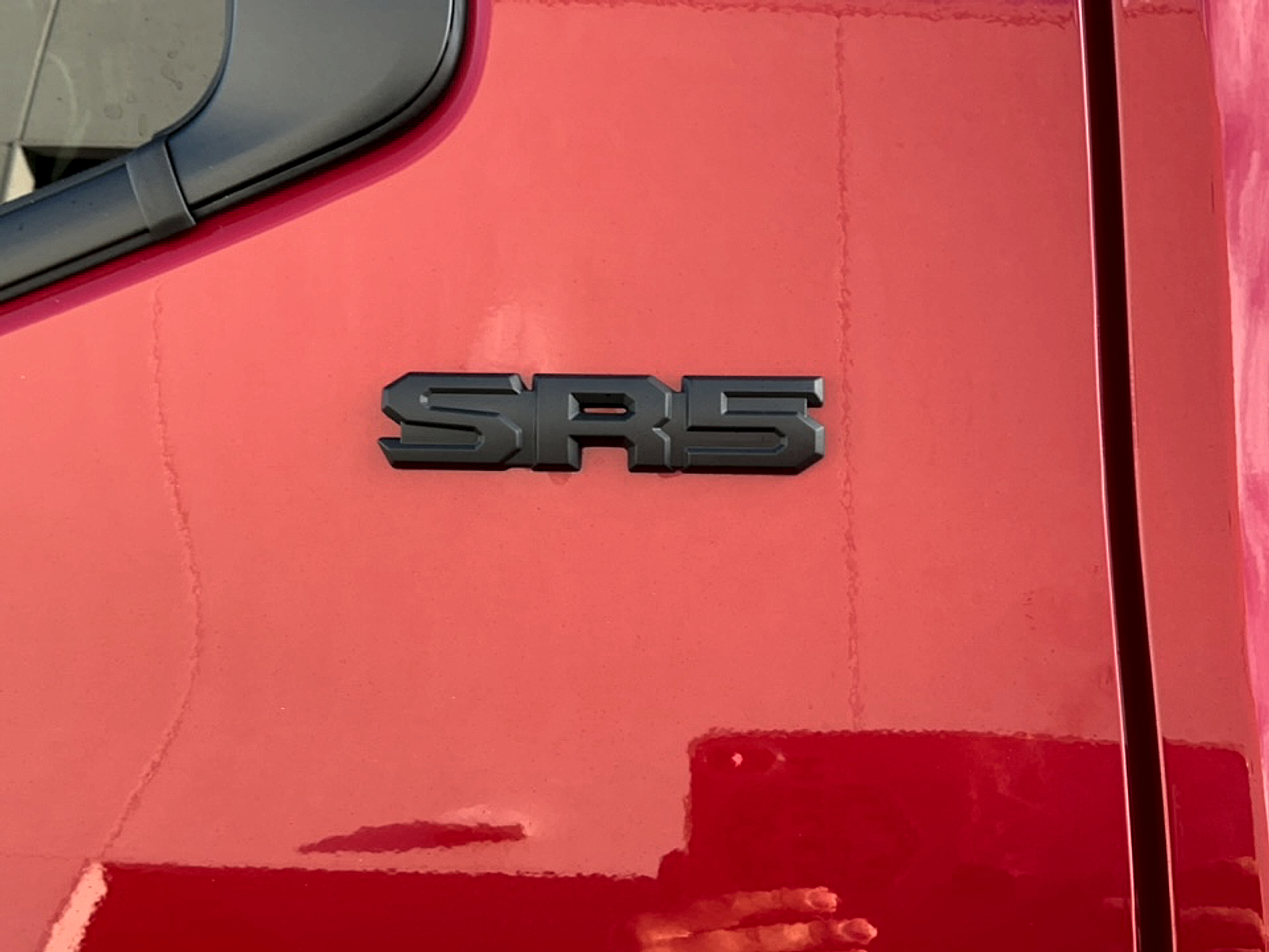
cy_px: 476
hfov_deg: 60.0
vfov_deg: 46.8
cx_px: 634
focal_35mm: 30
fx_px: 1100
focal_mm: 3
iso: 20
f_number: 1.8
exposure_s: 1/120
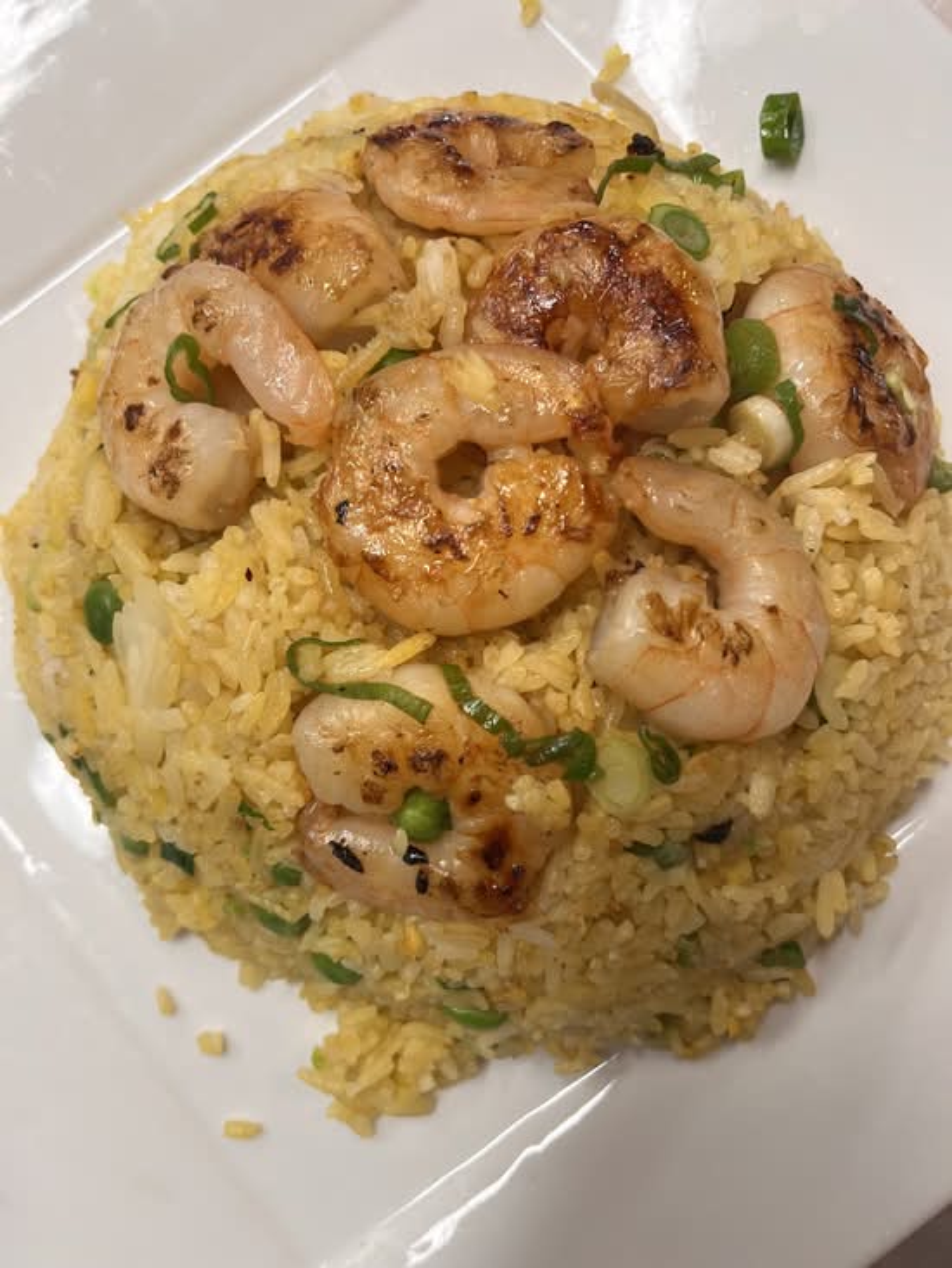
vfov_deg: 67.3
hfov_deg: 53.1
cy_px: 634
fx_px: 953
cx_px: 476
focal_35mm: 26
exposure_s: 1/120
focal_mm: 5.1
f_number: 1.6
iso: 100
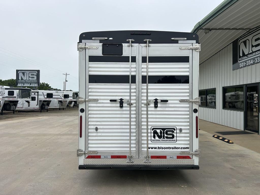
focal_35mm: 26
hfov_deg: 67.3
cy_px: 98
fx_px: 195
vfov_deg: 53.1
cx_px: 130
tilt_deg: +2.0
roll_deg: +0.5
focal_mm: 5.7
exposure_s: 1/5587
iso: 50
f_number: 1.5
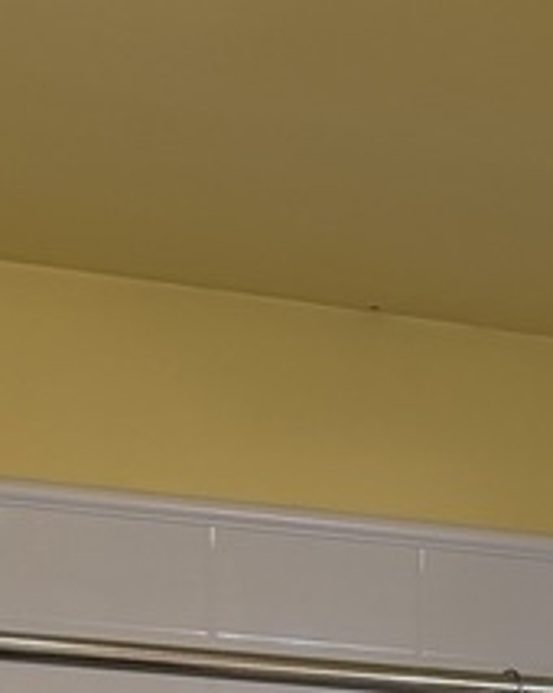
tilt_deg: -7.2
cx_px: 667
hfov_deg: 12.6
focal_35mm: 119
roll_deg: -1.6
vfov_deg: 13.9
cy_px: 1347
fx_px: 2438
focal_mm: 6.76
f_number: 1.78
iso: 160
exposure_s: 1/120
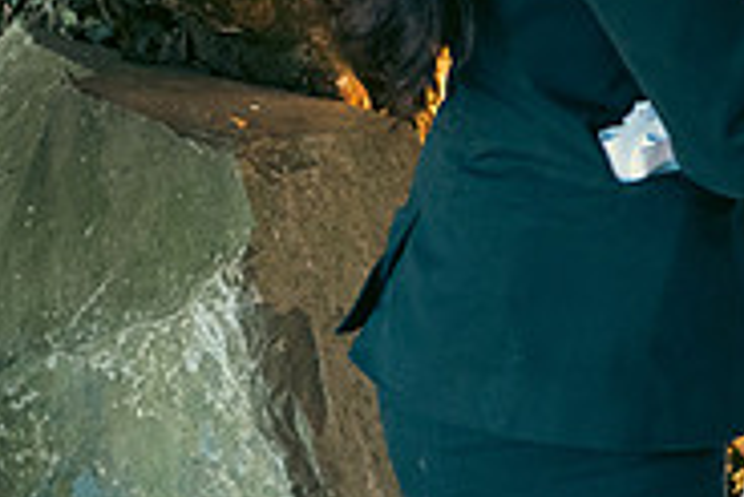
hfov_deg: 14.9
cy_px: -216
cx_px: 1156
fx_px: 2606
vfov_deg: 10.6
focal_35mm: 126
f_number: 3.5
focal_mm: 27
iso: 1600
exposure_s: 1/200
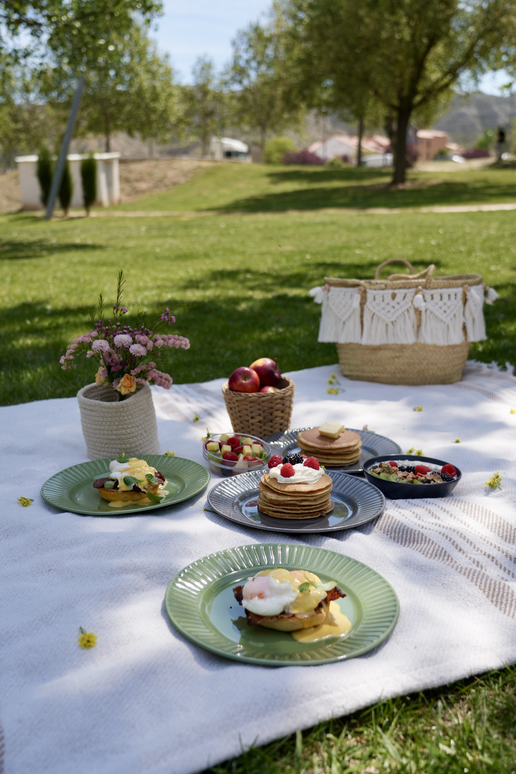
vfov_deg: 55.8
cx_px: 258
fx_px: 731
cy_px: 387
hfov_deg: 38.9
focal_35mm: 34
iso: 100
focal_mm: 34
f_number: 4
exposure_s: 1/320
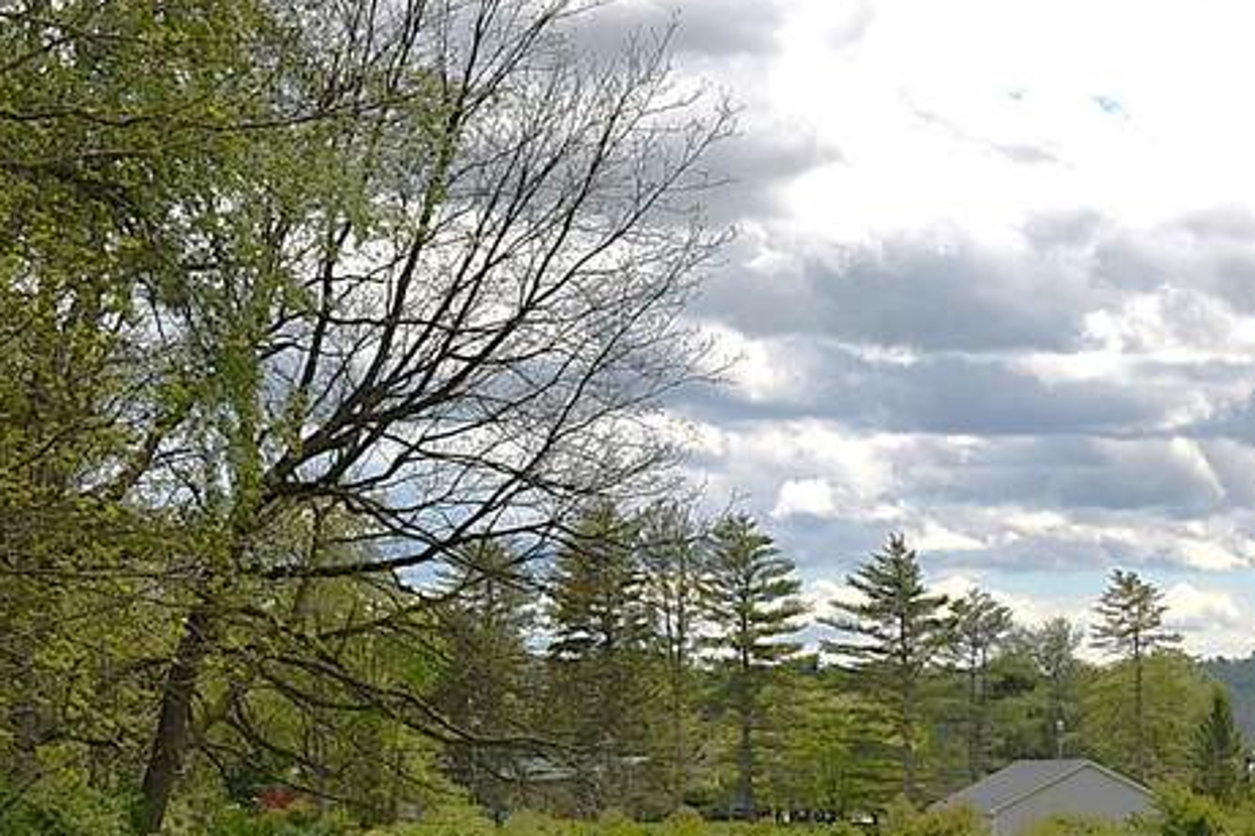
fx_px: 4356
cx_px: 1427
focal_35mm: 125
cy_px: 448
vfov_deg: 11.0
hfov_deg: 15.9
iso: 100
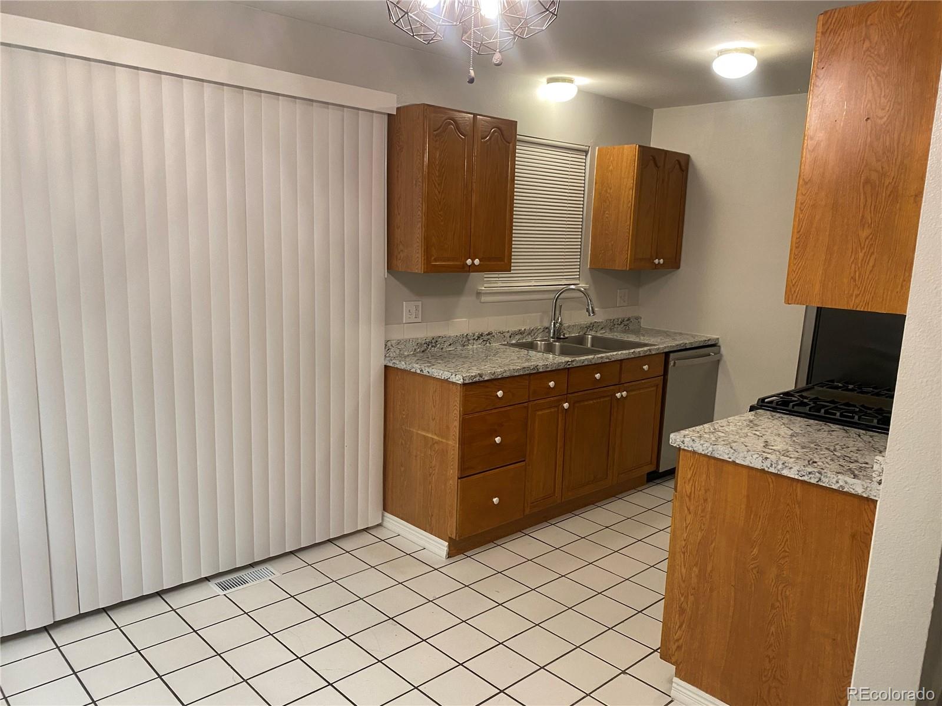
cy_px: 353
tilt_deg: -11.2
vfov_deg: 53.1
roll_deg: -2.2
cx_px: 471
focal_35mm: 26
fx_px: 708
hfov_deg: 67.3
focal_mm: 4.25
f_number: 1.8
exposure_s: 1/60
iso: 160
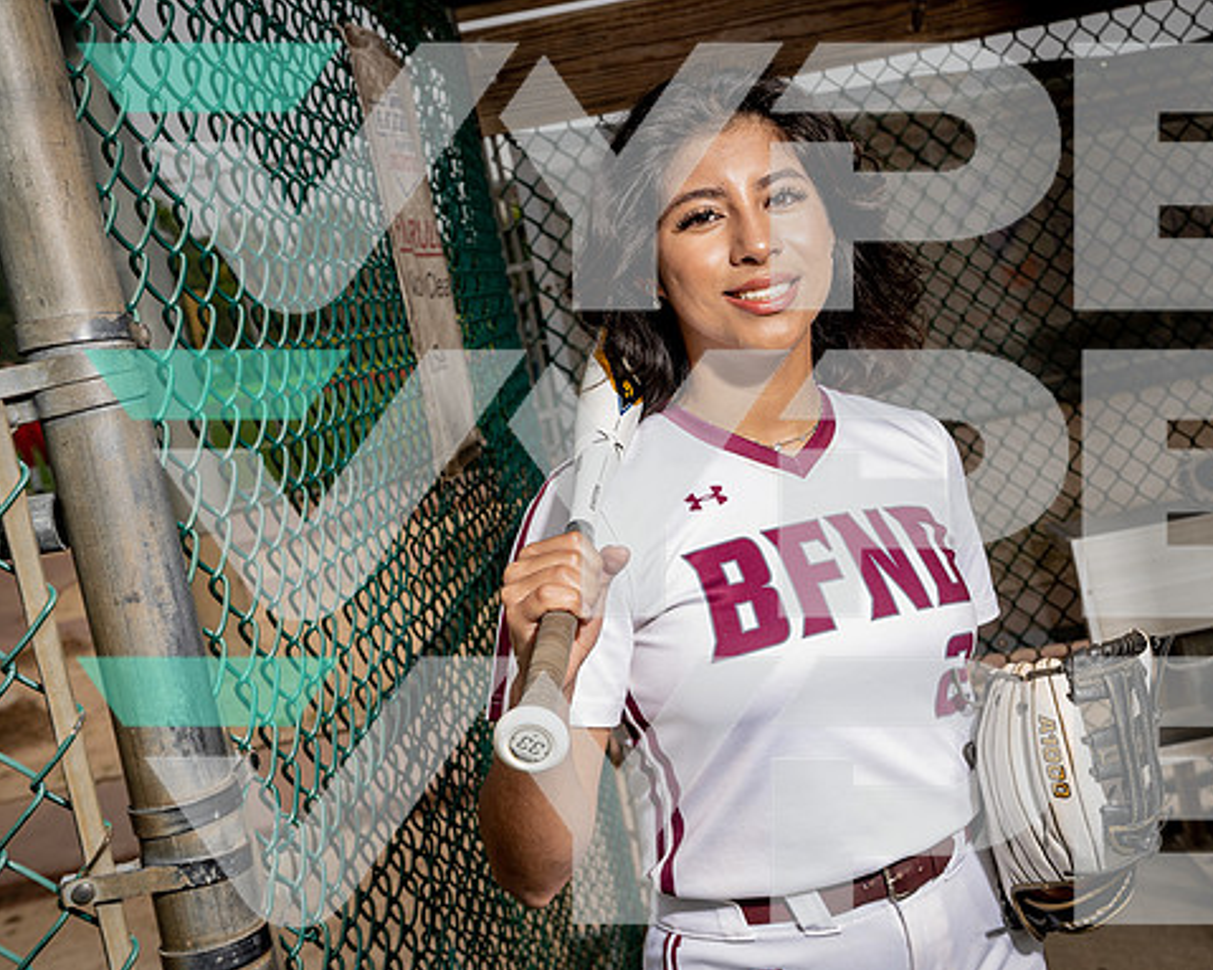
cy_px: 485
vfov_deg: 30.2
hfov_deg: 37.2
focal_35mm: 50
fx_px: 1795
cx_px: 729
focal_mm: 44
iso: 100
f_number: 8
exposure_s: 1/250
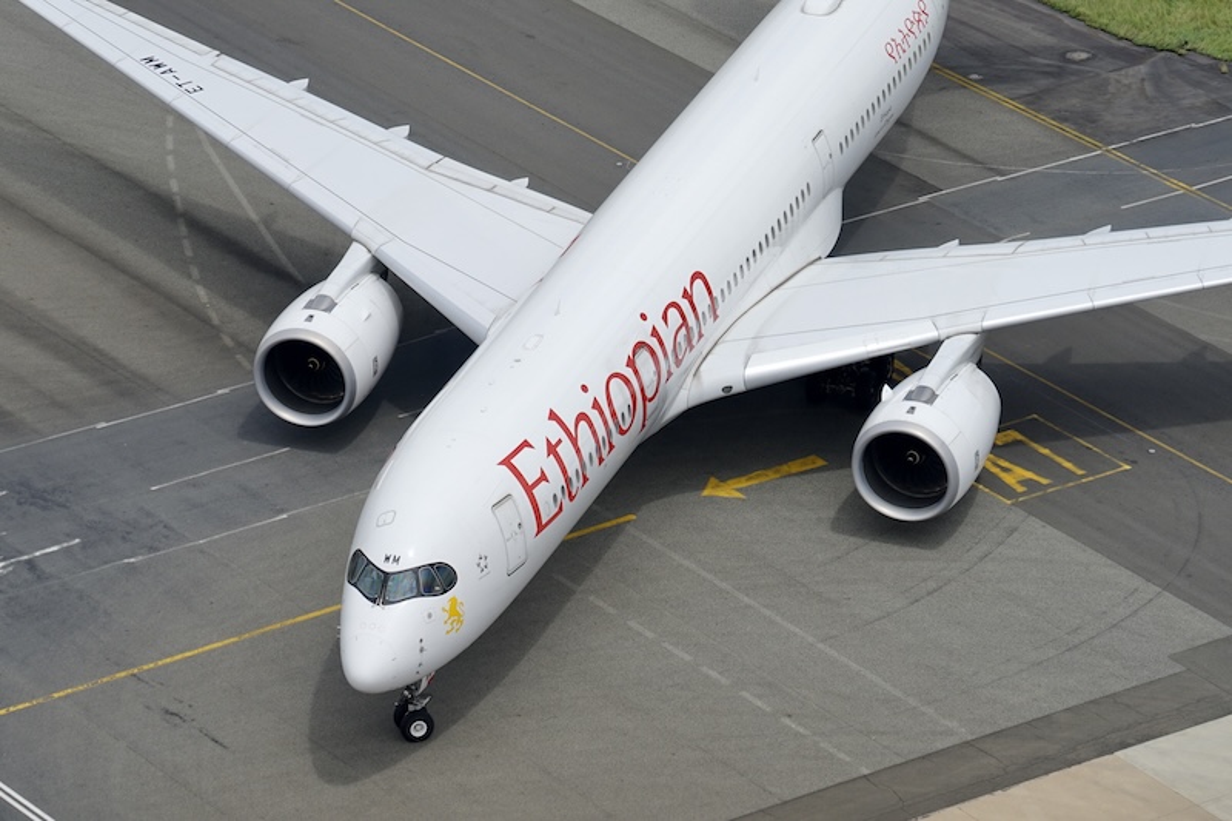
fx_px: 4721
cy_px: 410
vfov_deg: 9.9
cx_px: 616
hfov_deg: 14.9
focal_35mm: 138
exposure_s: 1/1250
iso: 80
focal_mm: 138
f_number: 5
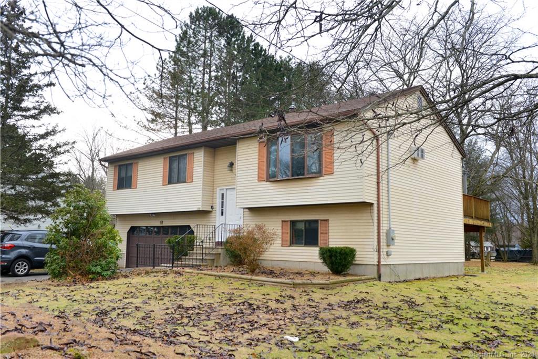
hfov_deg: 58.7
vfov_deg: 41.1
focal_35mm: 32
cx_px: 269
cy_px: 180
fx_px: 478
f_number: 5.6
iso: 640
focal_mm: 32
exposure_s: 1/400
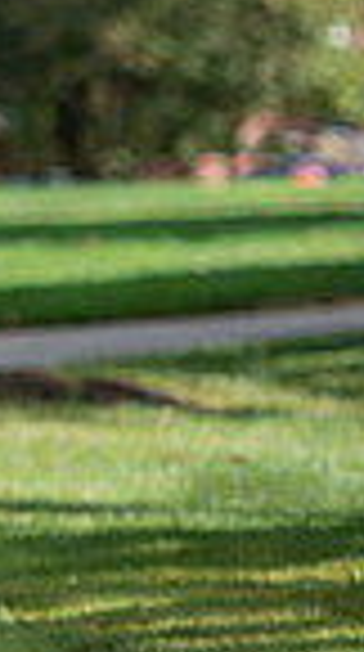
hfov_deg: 2.3
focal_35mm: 512
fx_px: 8832
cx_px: -737
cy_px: -29
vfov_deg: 4.2
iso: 100
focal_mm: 122
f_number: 3.2
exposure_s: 1/800
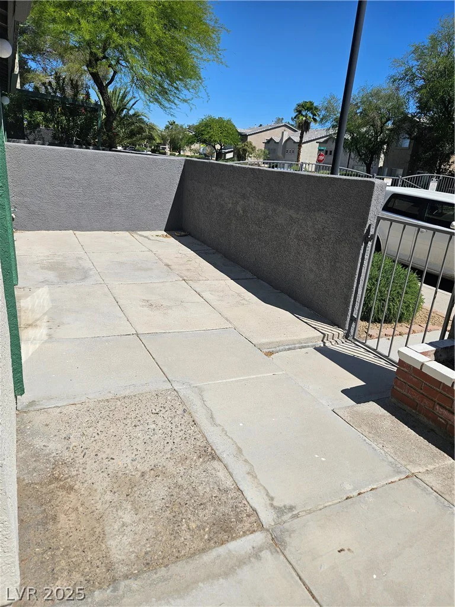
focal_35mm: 23
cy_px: 304
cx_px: 228
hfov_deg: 58.9
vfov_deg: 73.9
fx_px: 403
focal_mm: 5.4
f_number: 1.8
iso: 25
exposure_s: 1/3647
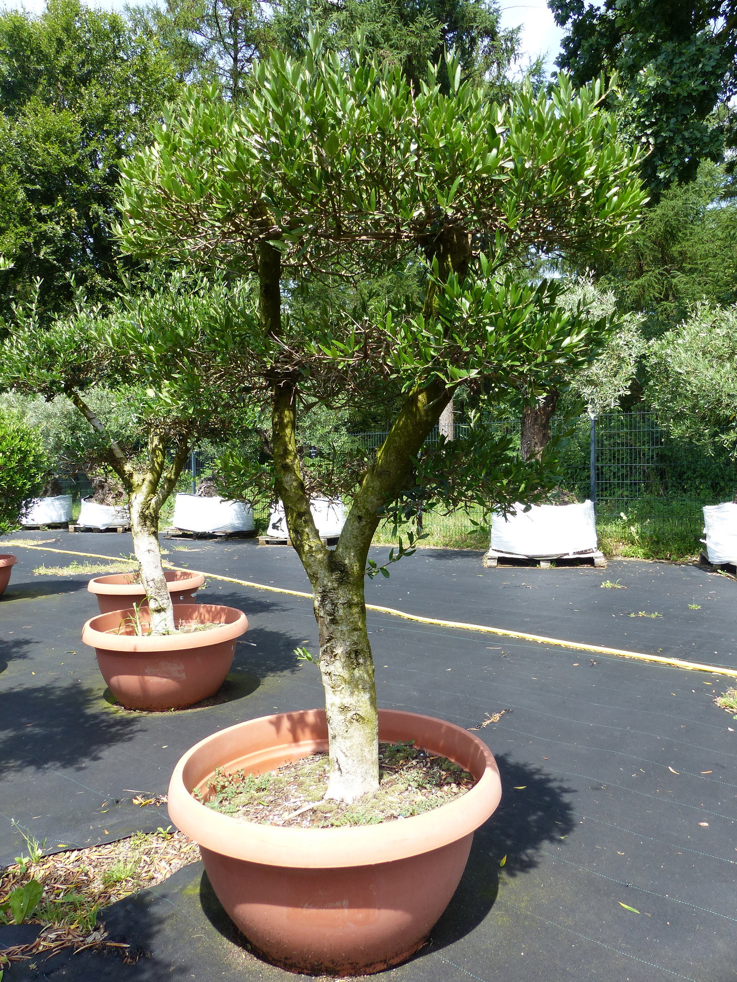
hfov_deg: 54.9
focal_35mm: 25
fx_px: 710
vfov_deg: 69.4
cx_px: 368
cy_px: 491
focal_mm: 4.5
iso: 100
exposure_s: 1/250
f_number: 4
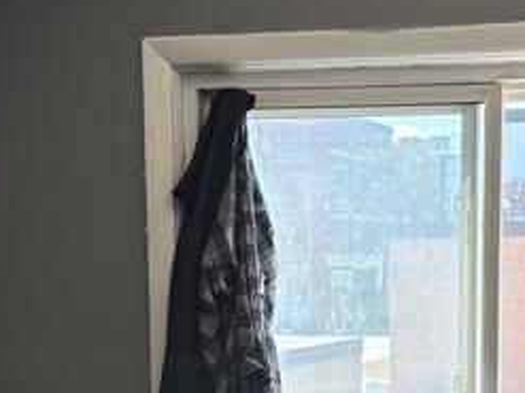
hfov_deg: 18.1
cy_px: 431
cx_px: 383
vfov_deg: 13.4
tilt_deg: -5.9
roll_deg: +1.1
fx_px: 1637
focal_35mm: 108
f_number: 1.6
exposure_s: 1/198
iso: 100
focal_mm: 5.96
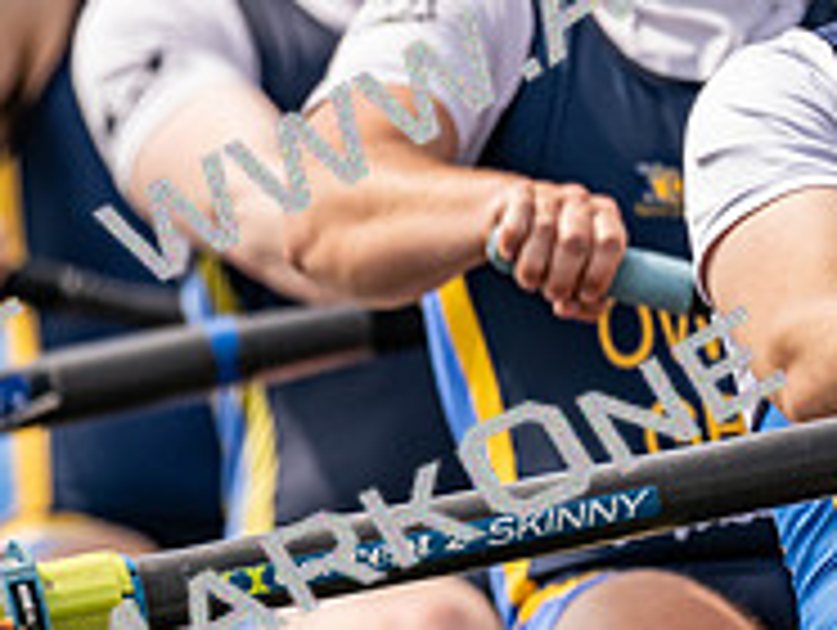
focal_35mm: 1796
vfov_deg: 0.8
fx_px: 43483
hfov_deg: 1.1
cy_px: 295
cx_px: 652
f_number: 4
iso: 280
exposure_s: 1/2500
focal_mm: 600
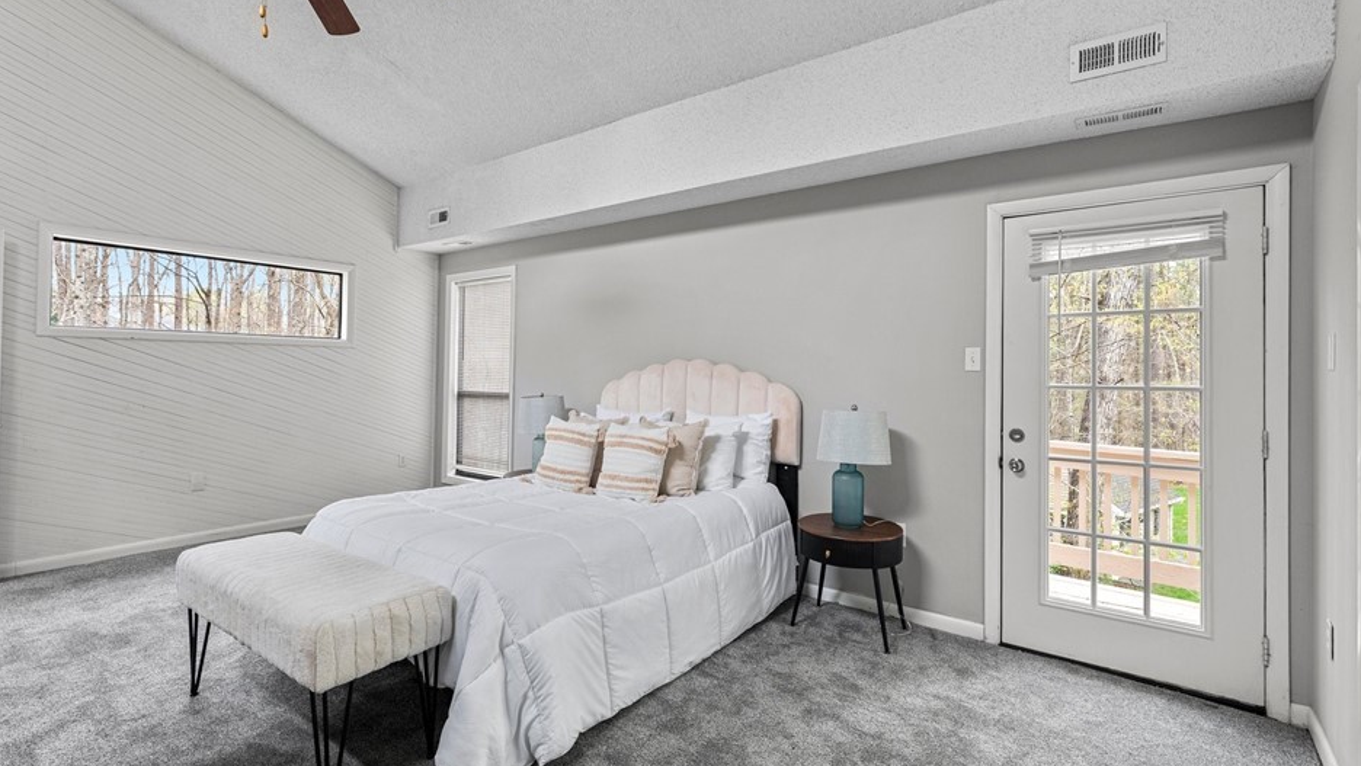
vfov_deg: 63.9
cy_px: 368
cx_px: 670
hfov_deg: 95.9
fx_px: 614
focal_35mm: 17
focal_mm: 14
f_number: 7.1
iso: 1000
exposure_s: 1/25
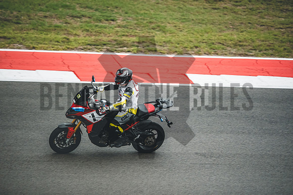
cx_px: 146
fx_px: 2442
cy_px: 98
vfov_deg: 4.6
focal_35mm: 300
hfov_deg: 6.9
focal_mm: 200
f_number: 2
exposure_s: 1/1250
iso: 1250
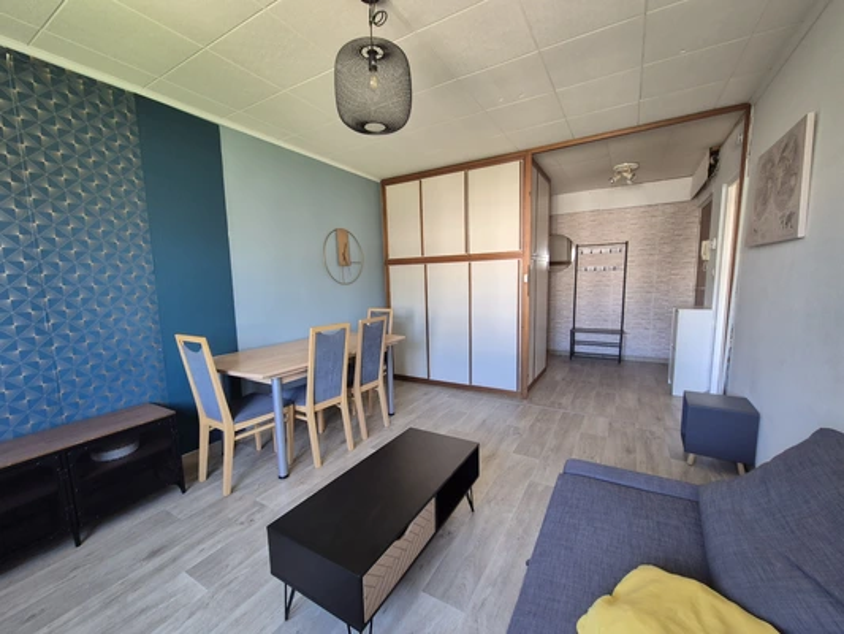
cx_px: 422
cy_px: 317
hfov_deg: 106.2
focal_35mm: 13
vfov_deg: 89.9
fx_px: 317
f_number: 2.2
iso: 200
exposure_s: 1/50
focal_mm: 2.2
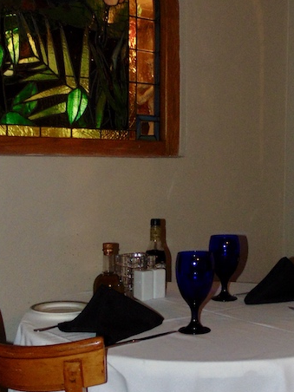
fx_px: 668
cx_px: 199
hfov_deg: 24.7
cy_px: 219
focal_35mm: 59
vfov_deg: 32.7
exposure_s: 1/8
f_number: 3
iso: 200
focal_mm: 4.5
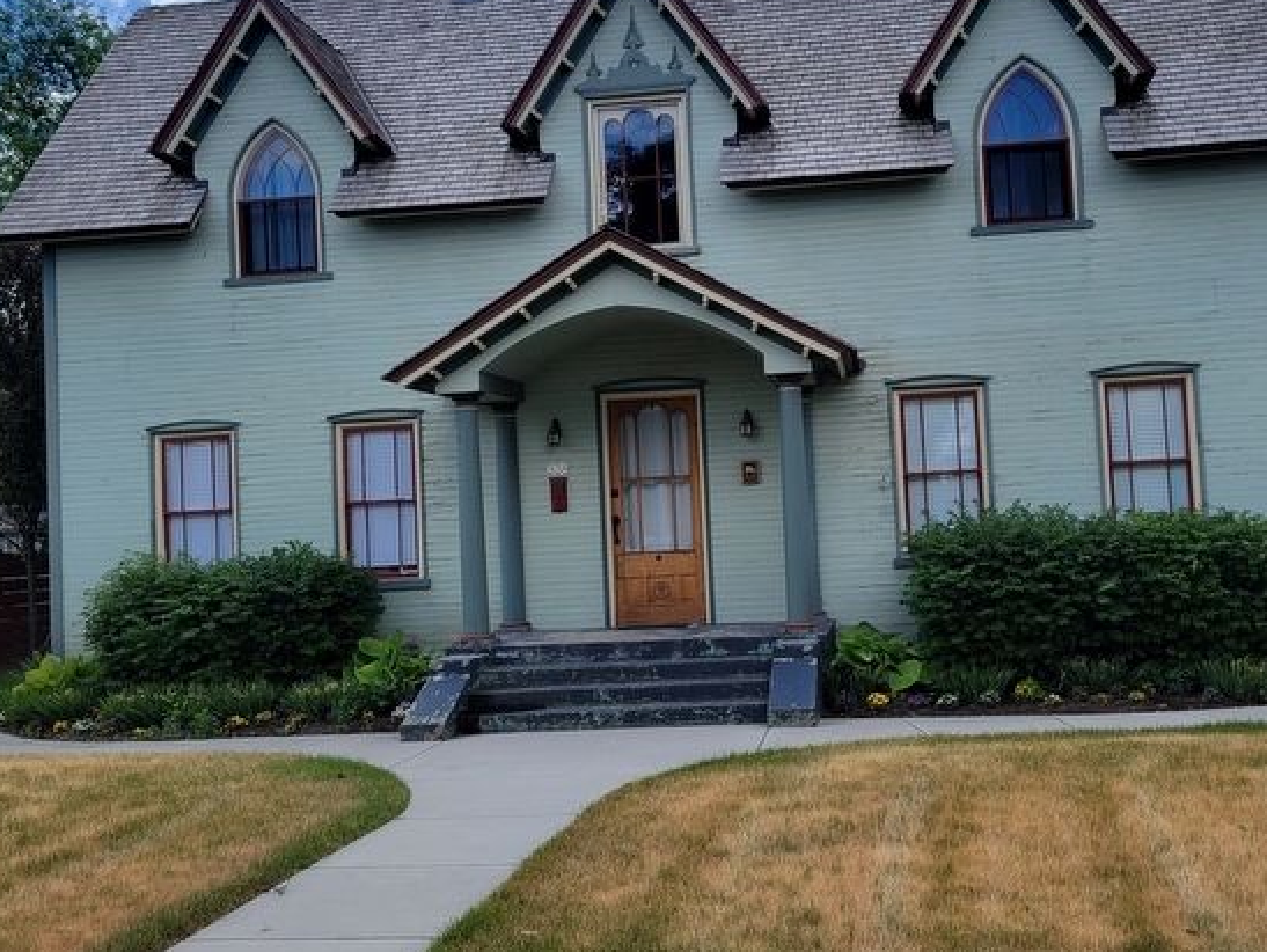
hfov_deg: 48.8
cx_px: 730
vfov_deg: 37.7
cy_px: 438
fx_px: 1392
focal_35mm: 38
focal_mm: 5.4
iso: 40
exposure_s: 1/2027
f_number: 1.8
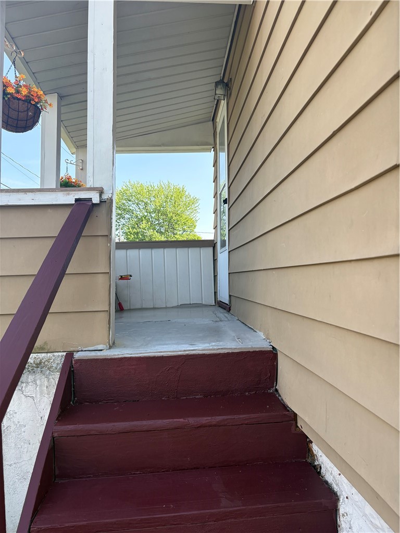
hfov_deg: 53.1
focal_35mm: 26
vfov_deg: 67.3
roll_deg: +0.3
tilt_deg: +2.6
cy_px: 266
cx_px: 200
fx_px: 401
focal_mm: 5.96
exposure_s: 1/973
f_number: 1.6
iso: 64
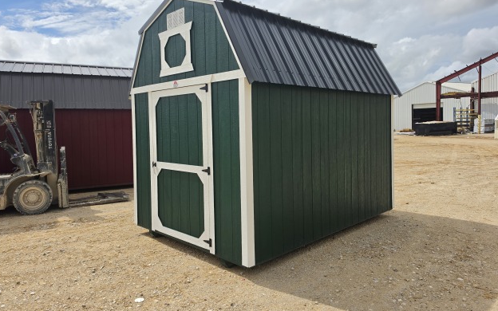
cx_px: 243
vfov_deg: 49.2
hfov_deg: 72.5
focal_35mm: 25
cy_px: 138
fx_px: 339
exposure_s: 1/7939
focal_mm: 6.5
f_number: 1.4
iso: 40
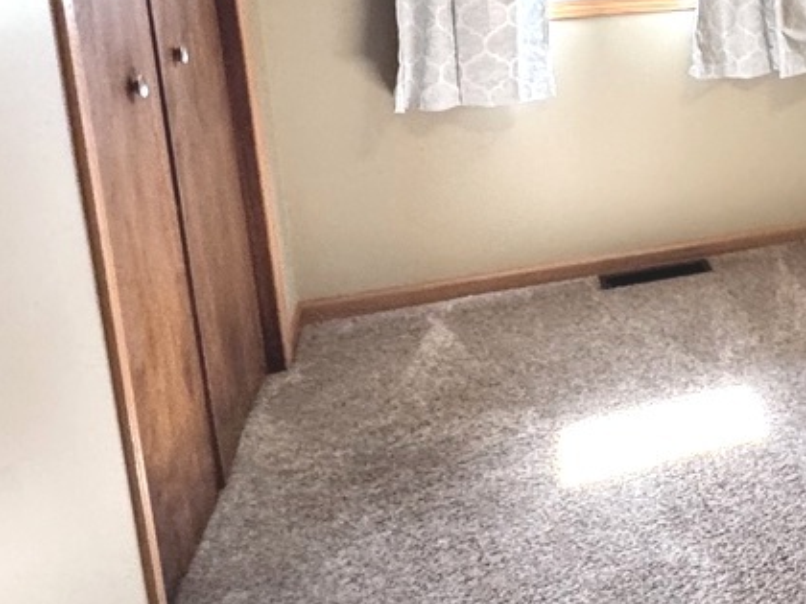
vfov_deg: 28.7
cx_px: 1009
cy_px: 29
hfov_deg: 31.8
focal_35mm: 48
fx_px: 1118
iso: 320
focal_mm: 2.22
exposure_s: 1/60
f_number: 2.2
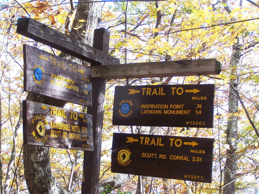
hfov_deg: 29.0
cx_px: 130
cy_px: 97
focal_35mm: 67
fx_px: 501
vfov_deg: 21.9
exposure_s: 1/160
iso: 80
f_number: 3.2
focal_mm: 11.1
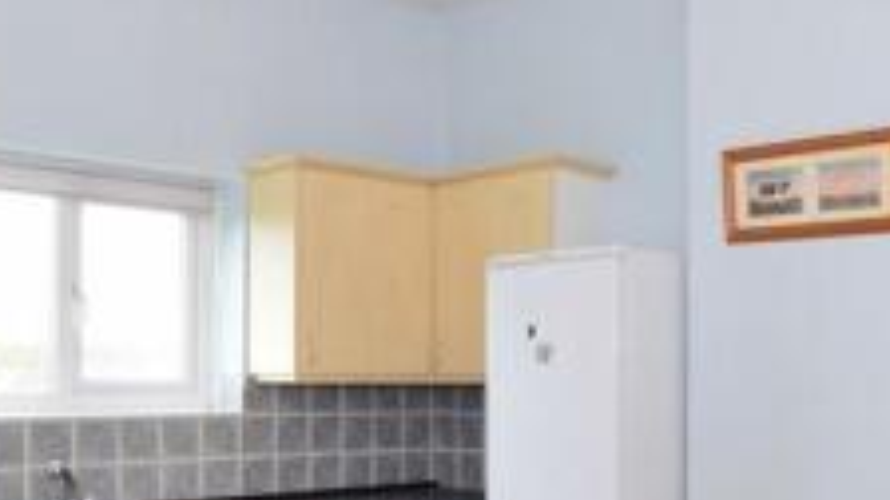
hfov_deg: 44.5
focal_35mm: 46
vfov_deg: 25.8
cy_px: 351
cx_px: 485
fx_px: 1086
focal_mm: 10
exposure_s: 1/3
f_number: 10
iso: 400
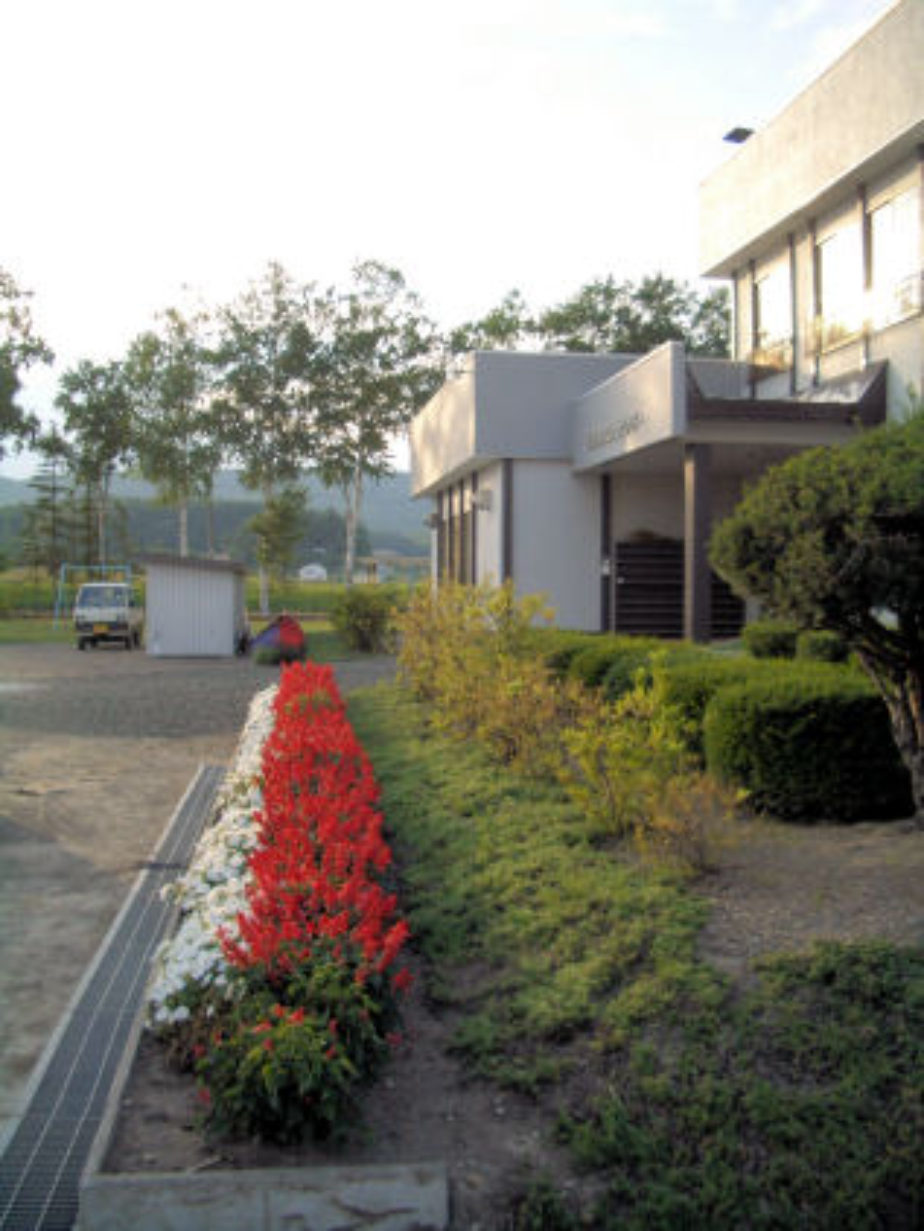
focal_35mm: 35
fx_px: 1244
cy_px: 616
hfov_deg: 40.7
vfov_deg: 52.6
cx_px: 462
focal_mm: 5.8
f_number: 2.6
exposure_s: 1/320
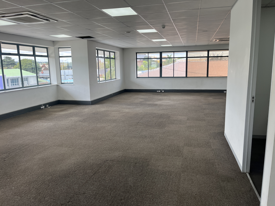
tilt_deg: -8.5
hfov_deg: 67.3
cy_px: 103
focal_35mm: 26
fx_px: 207
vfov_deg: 53.1
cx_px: 138
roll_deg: -0.3
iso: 40
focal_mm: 5.1
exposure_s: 1/261
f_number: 1.6
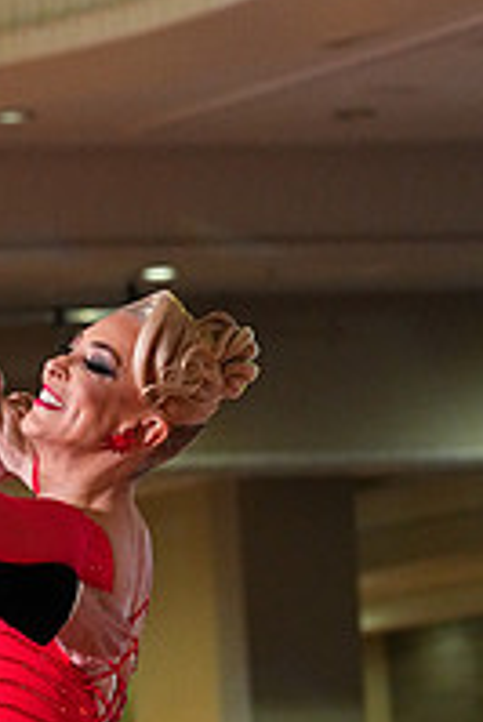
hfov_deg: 3.7
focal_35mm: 367
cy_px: 885
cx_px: -60
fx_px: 7372
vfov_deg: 5.6
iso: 6400
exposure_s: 1/400
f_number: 5
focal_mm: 126
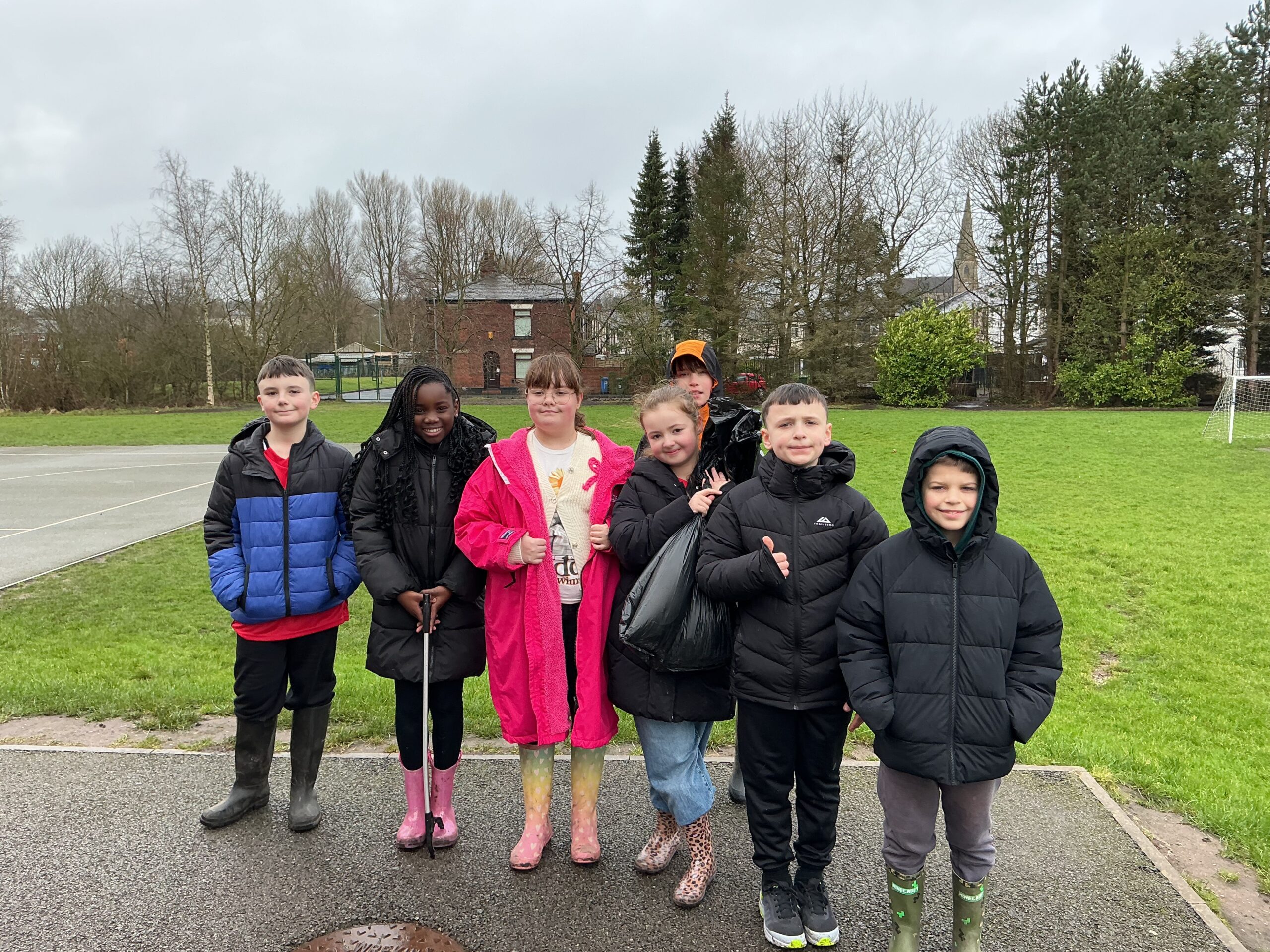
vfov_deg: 48.2
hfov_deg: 61.7
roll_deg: +0.3
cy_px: 476
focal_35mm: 29
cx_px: 635
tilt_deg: -6.6
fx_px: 1064
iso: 25
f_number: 1.8
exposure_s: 1/157
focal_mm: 3
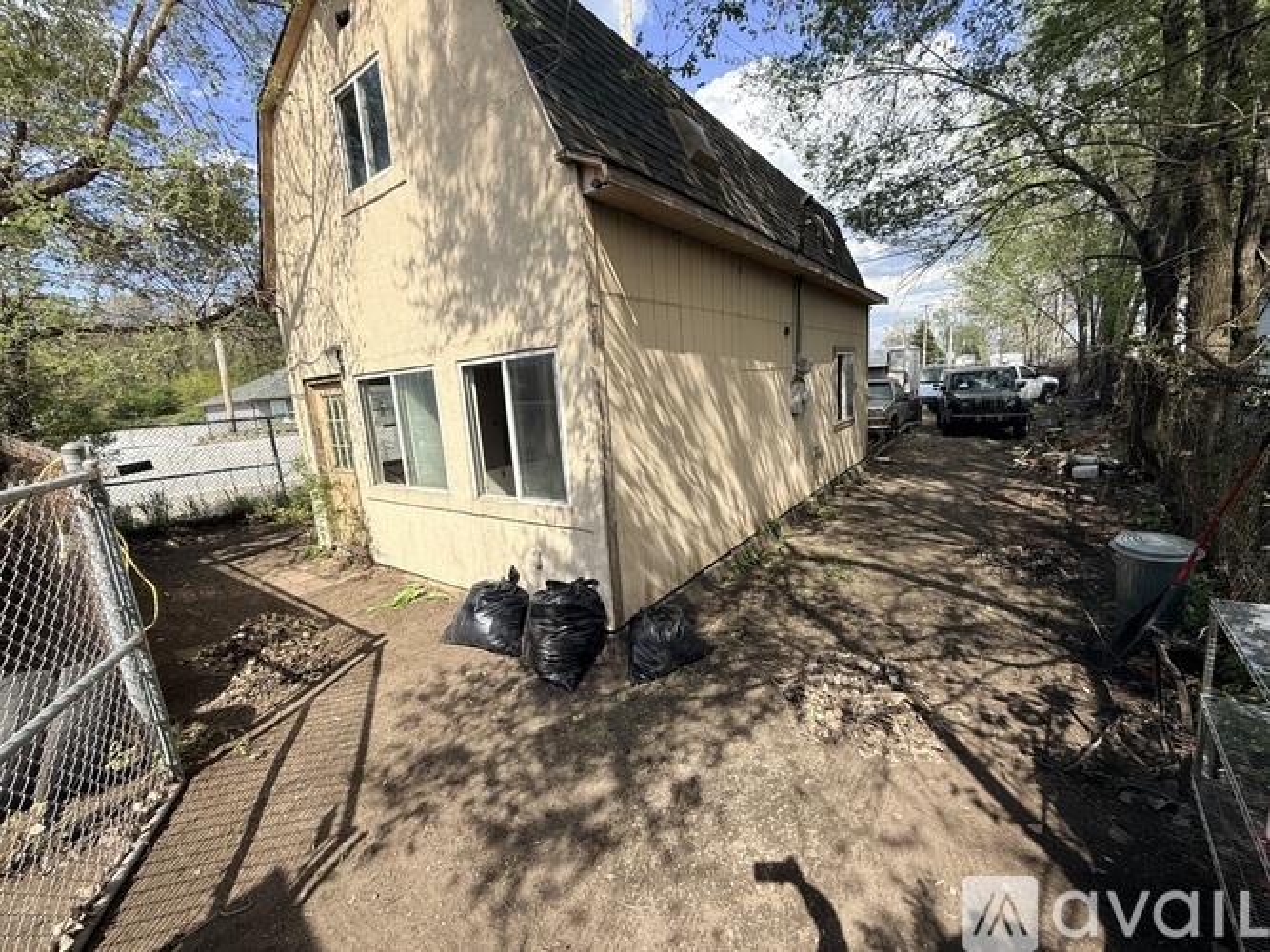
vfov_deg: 85.7
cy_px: 476
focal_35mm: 14
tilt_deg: -9.9
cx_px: 635
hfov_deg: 102.1
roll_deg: +4.5
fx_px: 514
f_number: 2.2
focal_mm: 2.22
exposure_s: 1/1399
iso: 50
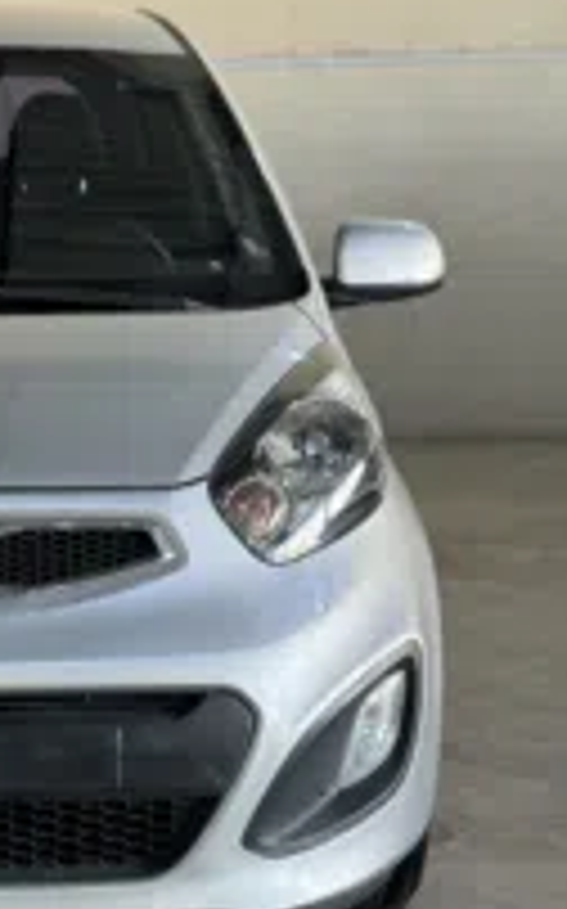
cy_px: 580
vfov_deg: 20.6
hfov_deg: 12.7
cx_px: -90
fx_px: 2501
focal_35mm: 101
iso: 64
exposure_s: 1/50
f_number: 1.78
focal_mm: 6.76
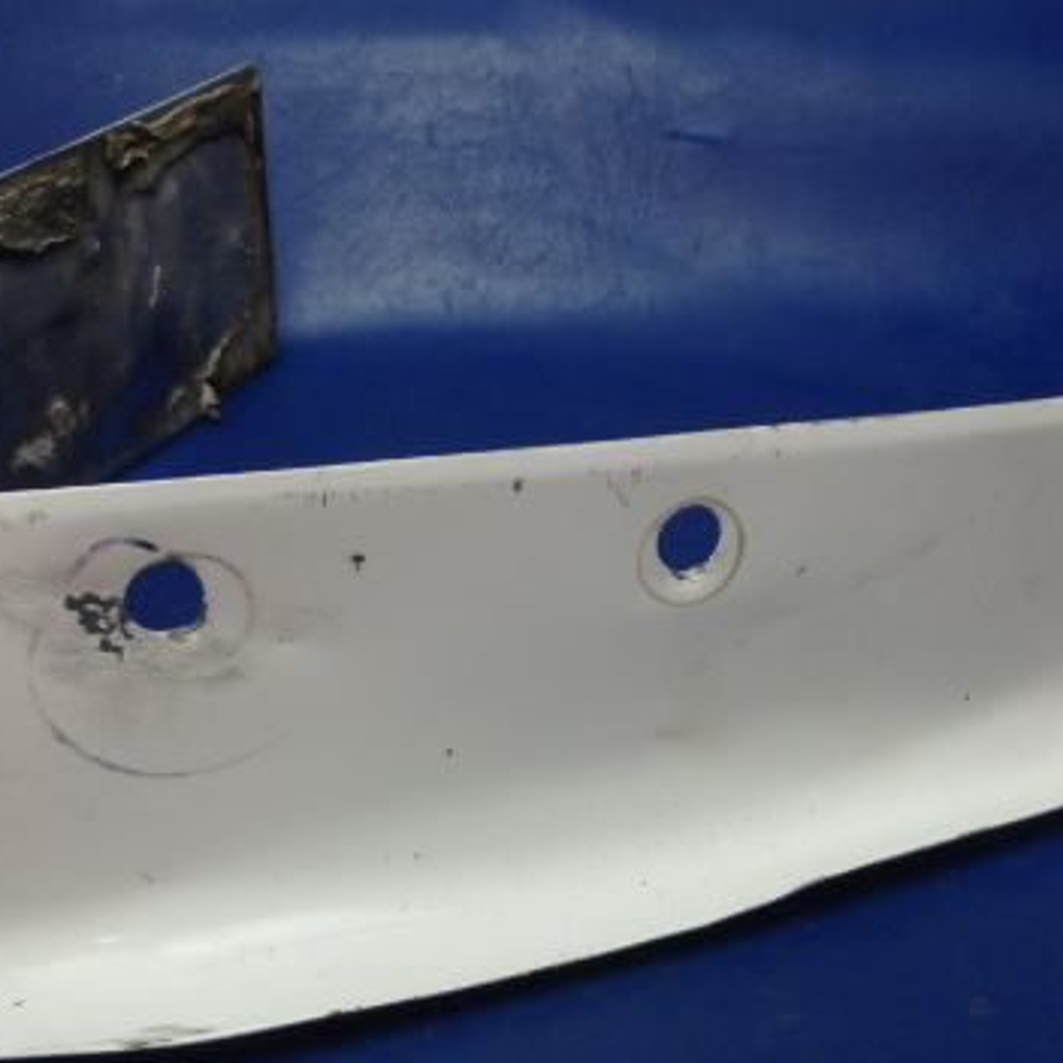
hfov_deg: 37.5
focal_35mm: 45
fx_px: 1563
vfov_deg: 37.3
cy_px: 676
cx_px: 486
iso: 200
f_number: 3.9
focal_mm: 5
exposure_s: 1/50
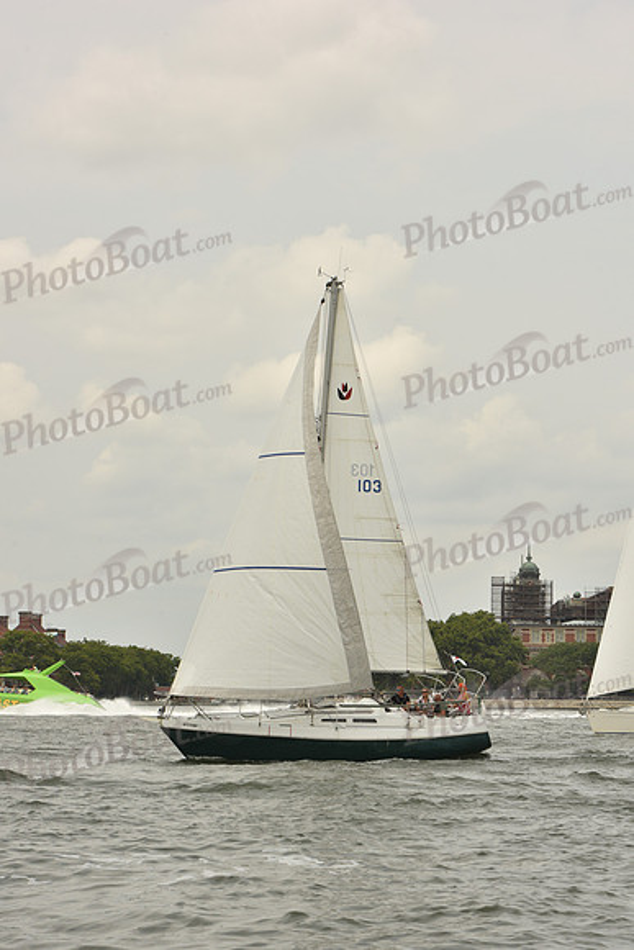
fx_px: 2244
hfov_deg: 16.1
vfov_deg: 23.9
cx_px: 317
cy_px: 475
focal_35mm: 85
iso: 250
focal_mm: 85
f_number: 11
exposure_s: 1/640
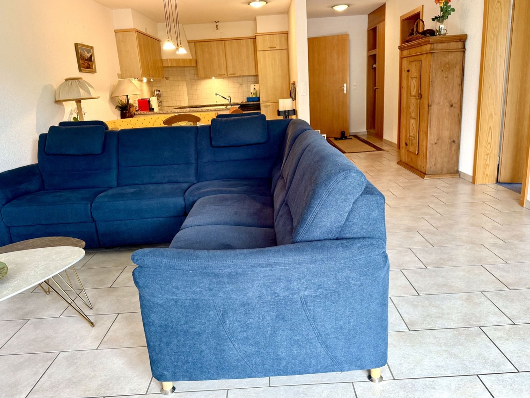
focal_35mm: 24
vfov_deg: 56.8
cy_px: 199
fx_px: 367
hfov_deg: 71.6
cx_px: 265
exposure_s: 1/50
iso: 200
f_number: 1.78
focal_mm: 6.76
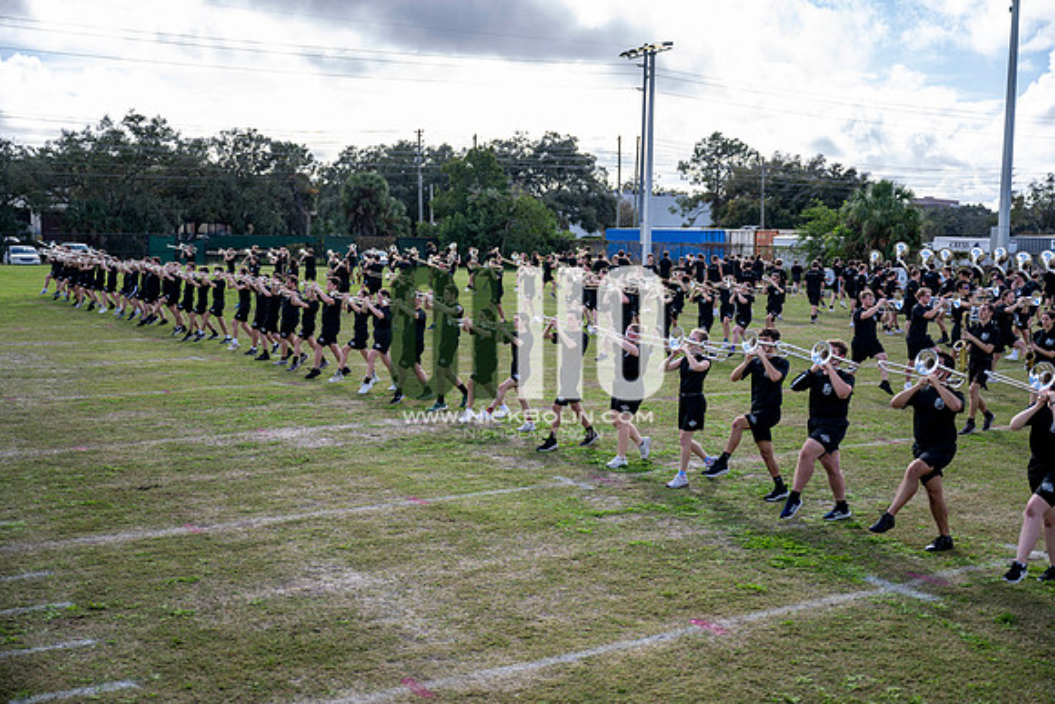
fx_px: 1202
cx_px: 528
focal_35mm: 41
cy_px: 352
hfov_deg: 47.4
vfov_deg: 32.6
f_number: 2.8
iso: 125
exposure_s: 1/1250
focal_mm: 41
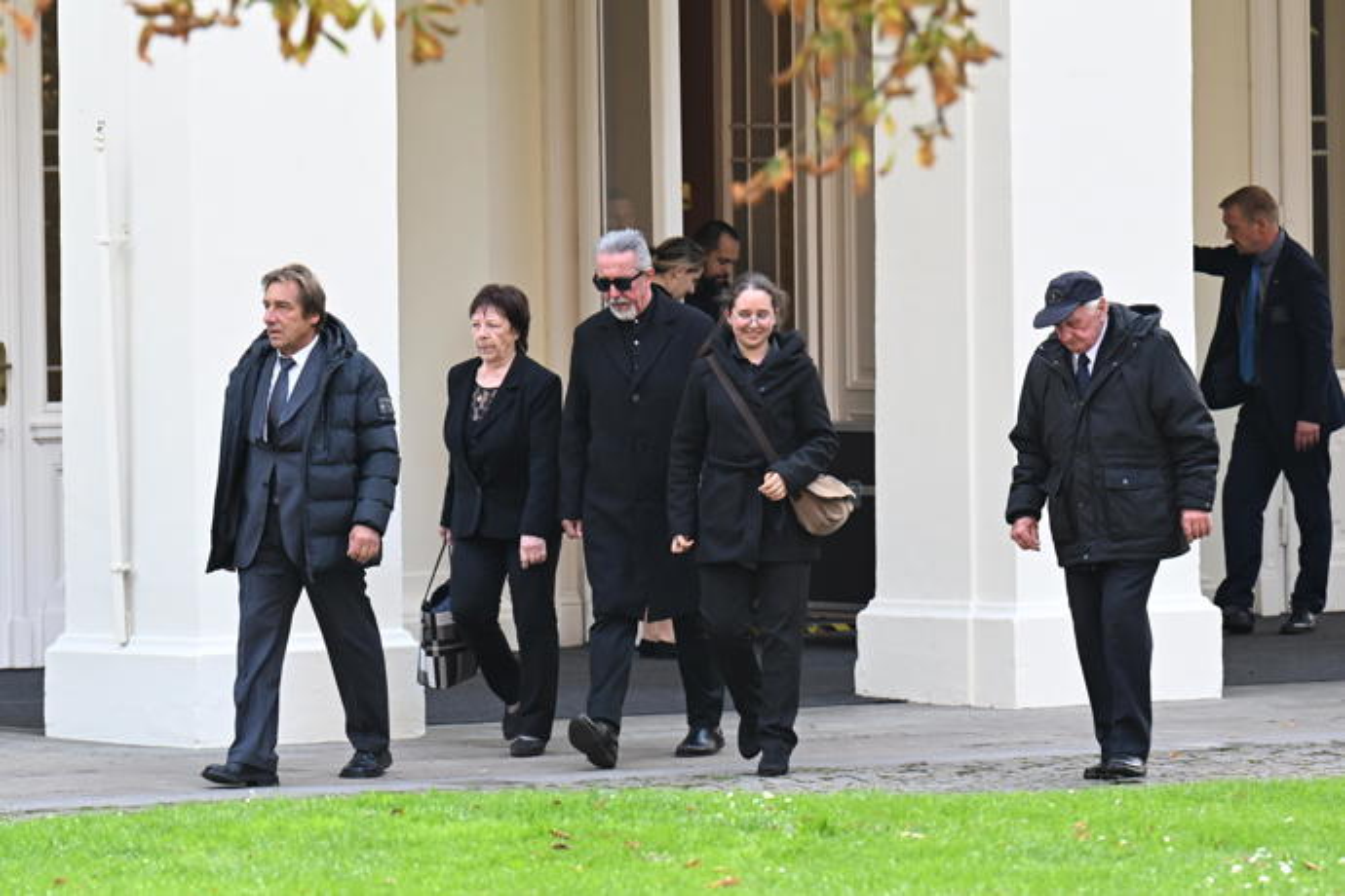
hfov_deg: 6.9
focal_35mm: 300
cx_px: 672
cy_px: 448
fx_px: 11207
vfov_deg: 4.6
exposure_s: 1/200
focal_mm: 200
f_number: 5.6
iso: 800
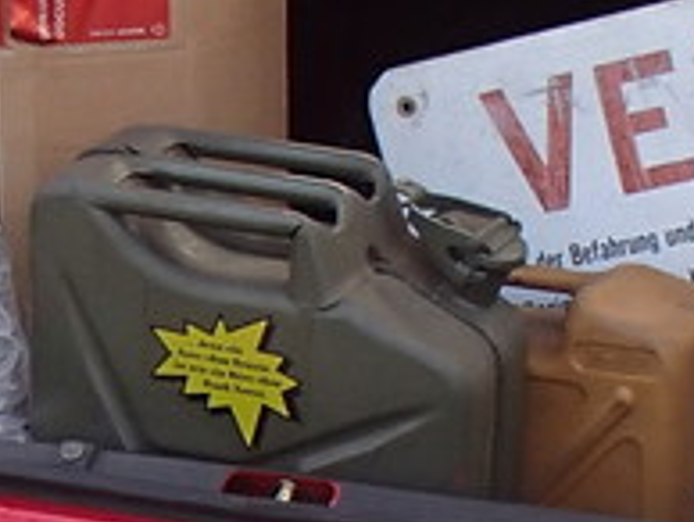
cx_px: -32
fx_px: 3473
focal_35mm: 173
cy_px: 572
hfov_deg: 11.3
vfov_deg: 8.5
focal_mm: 5
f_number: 3.9
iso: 100
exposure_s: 1/125
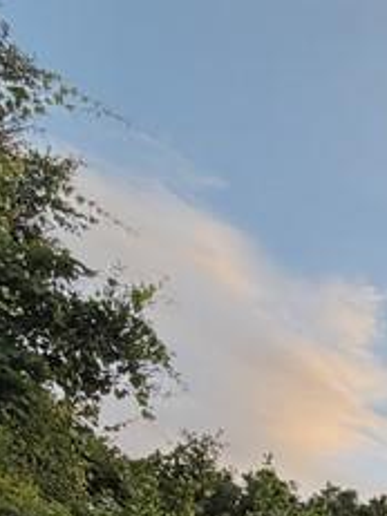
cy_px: 748
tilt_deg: +11.2
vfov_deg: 24.9
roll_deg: +0.1
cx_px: 731
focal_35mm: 62
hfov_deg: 17.9
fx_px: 925
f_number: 2.2
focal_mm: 2.22
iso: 40
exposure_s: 1/243
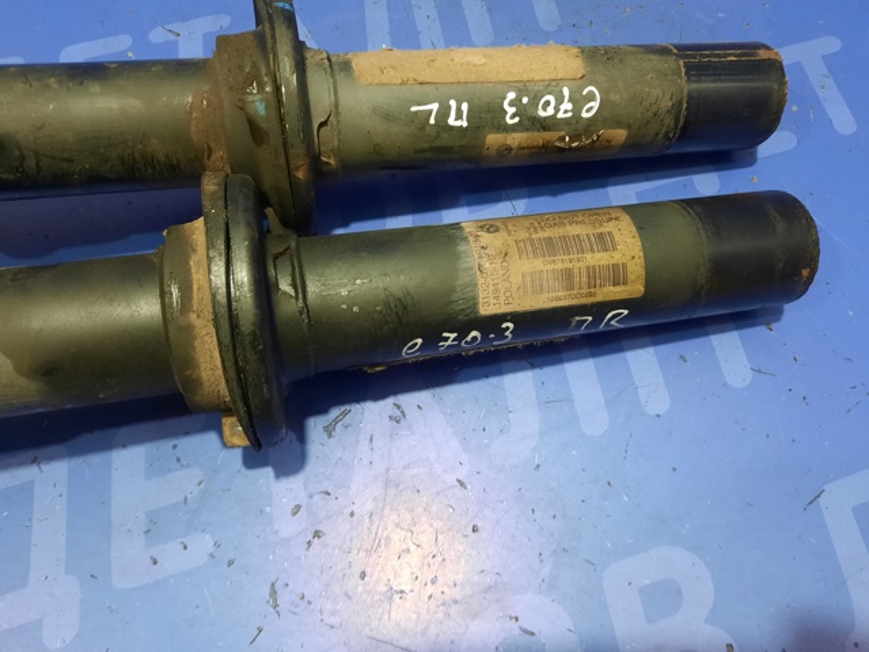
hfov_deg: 69.4
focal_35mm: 25
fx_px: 628
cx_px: 434
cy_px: 326
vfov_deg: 54.9
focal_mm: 4.6
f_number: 2
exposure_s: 1/25
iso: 320
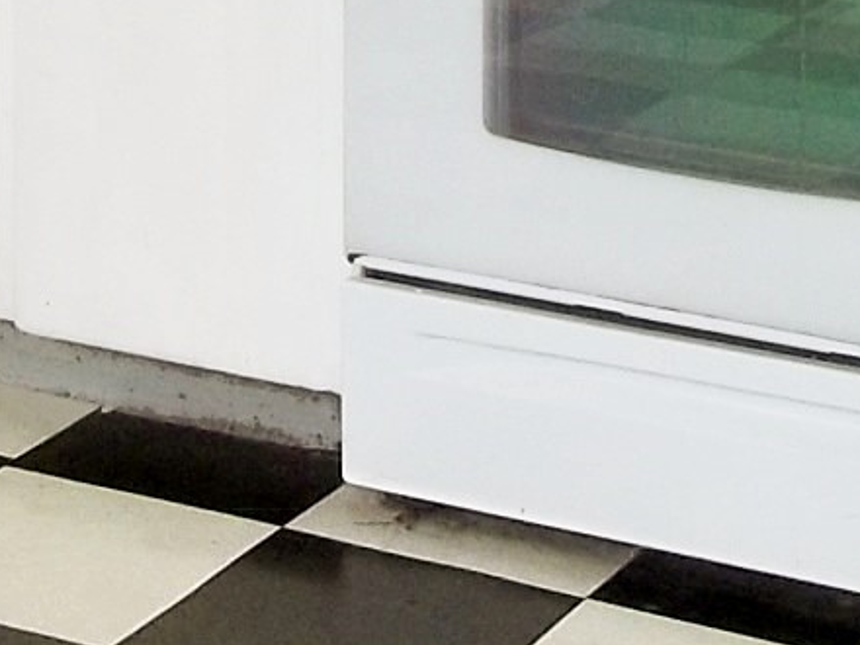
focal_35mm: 149
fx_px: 3702
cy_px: -743
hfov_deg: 13.2
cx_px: 102
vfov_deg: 9.2
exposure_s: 1/60
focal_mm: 5.7
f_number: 2.9
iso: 160
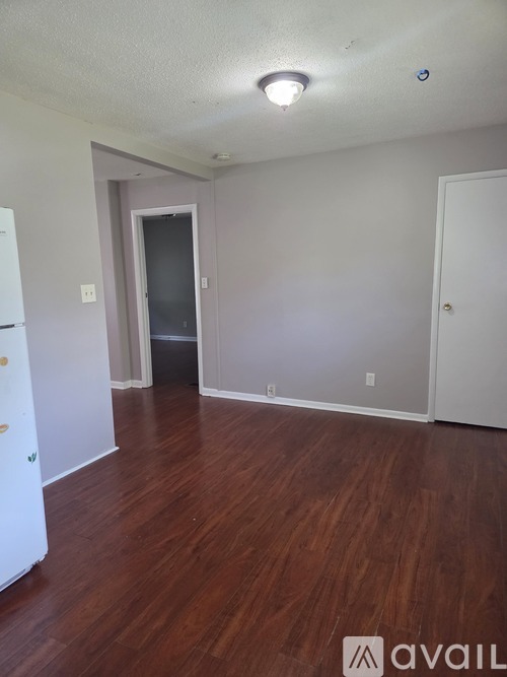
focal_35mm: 23
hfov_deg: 58.9
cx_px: 254
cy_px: 338
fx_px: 449
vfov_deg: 73.9
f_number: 1.8
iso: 640
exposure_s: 1/120
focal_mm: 5.4
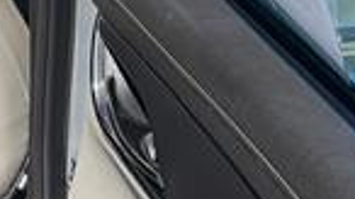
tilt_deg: -23.1
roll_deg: -0.8
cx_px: -311
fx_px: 1167
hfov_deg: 14.8
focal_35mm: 124
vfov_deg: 9.5
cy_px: -97
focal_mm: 5.96
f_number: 1.6
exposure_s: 1/3448
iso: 64
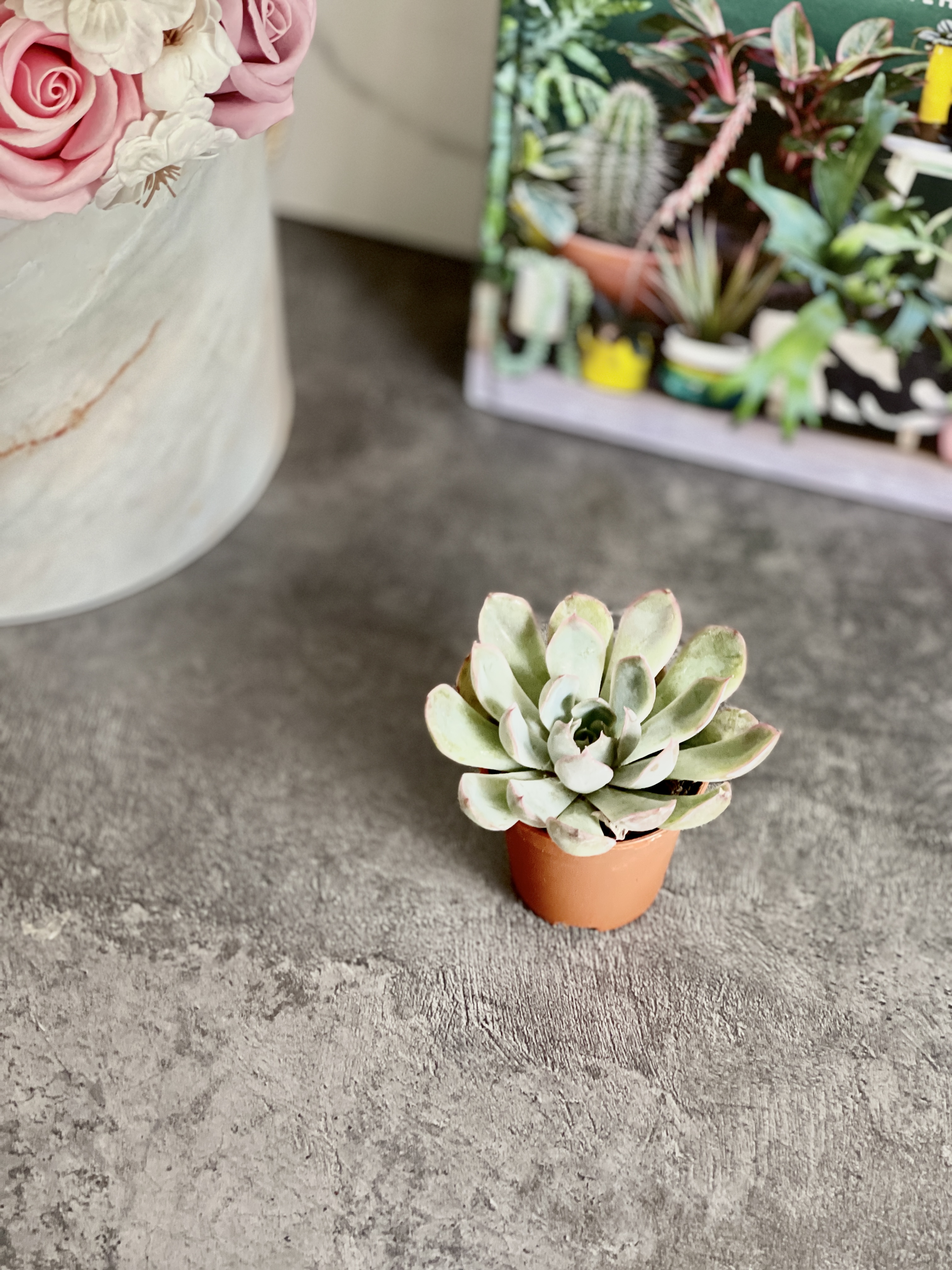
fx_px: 2347
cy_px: 635
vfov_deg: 30.3
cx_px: 476
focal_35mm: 64
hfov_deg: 22.9
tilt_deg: -49.2
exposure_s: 1/40
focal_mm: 7.5
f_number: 2.2
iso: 250
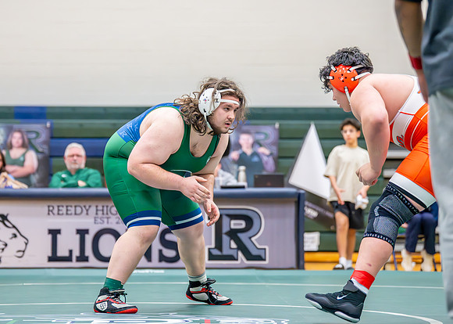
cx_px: 179
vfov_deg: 12.6
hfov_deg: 17.6
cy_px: 147
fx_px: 1464
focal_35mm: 114
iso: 6400
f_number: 2.8
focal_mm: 94
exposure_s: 1/1000
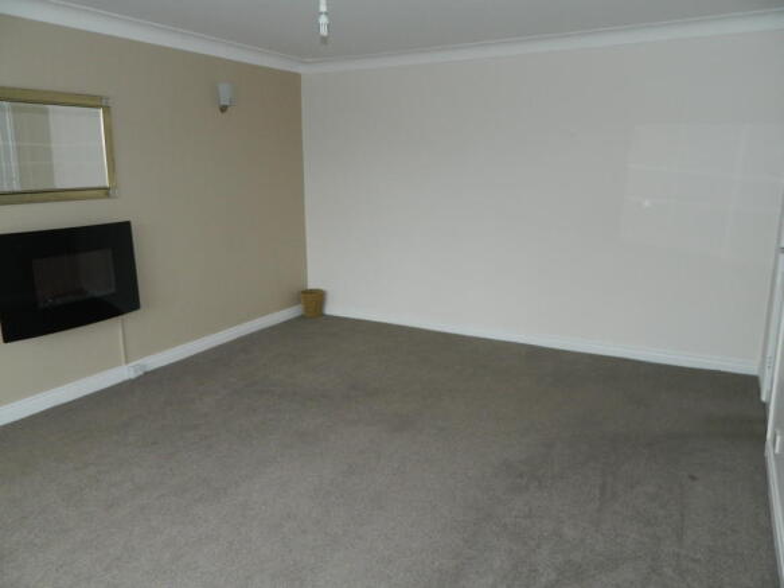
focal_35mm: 25
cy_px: 294
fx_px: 566
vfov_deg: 54.9
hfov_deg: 69.4
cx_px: 392
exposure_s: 1/30
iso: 200
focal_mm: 4.5
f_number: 3.1
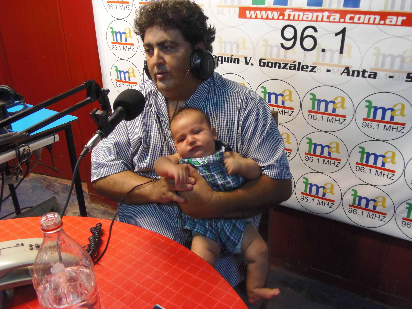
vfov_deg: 46.8
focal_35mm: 30
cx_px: 206
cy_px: 154
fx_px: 357
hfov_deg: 60.0
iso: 200
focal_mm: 5.5
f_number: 3.2
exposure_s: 1/10
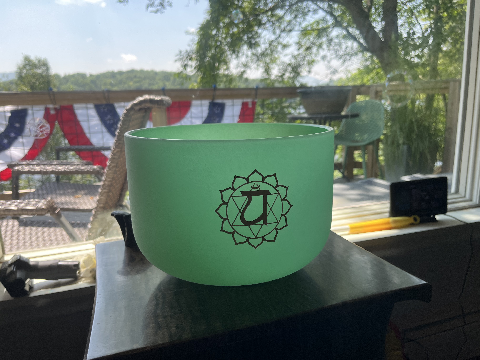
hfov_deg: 67.3
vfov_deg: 53.1
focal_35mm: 26
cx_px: 240
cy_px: 180
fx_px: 361
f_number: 1.6
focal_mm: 5.1
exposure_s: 1/449
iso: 50
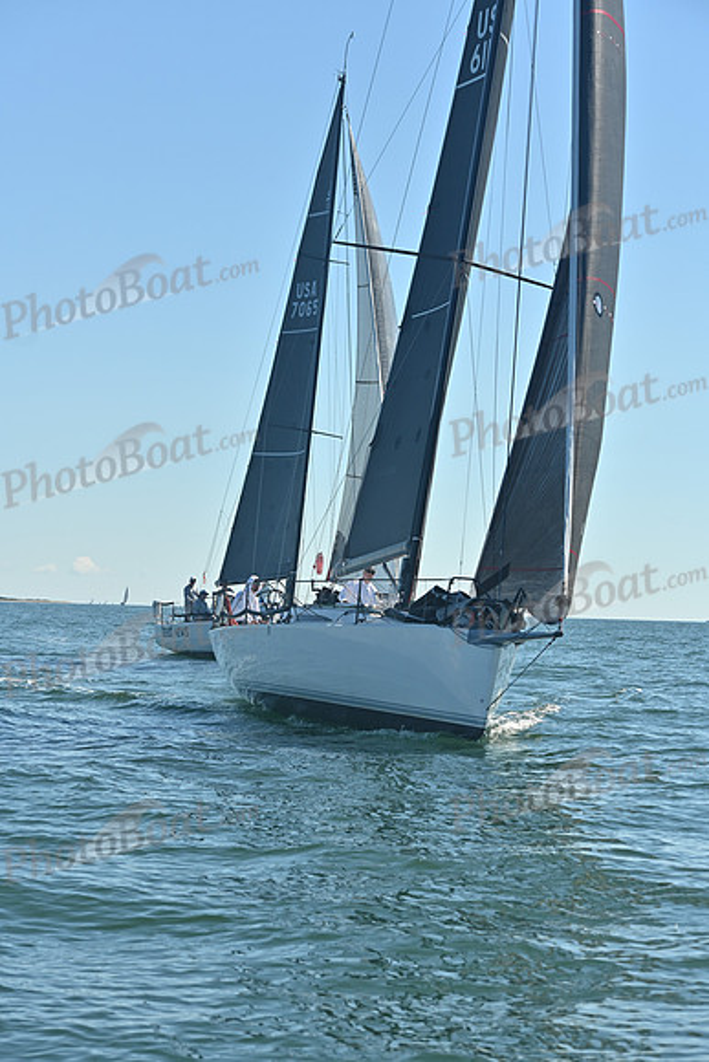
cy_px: 531
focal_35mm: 86
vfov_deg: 23.6
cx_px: 354
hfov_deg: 15.9
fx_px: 2539
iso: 250
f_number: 5.6
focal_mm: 86
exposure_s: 1/1600
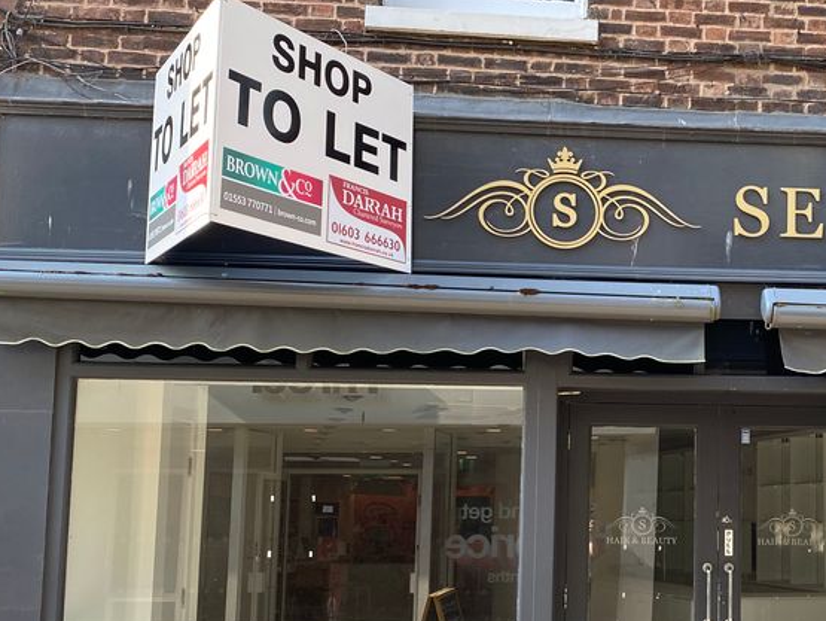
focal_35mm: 52
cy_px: 403
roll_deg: -0.6
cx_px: 691
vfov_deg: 27.9
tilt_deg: +4.9
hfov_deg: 35.3
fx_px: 1242
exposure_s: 1/264
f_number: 1.8
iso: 32
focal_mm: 4.25
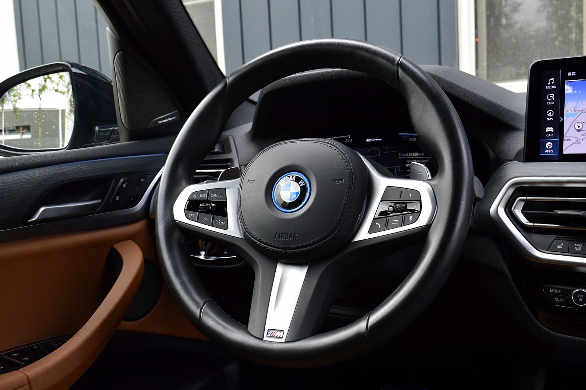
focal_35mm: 36
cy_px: 195
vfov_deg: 36.8
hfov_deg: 53.2
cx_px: 293
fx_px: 586
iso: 400
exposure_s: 1/80
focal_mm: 24
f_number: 9
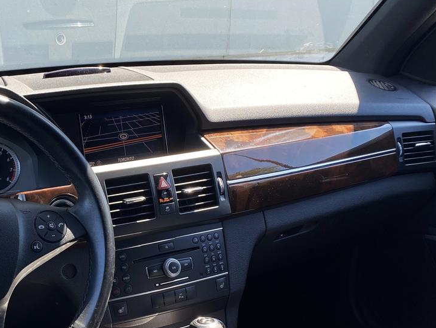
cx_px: 75
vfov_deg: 31.5
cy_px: 185
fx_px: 580
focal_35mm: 46
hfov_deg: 39.3
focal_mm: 4.25
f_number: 1.8
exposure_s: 1/202
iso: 32
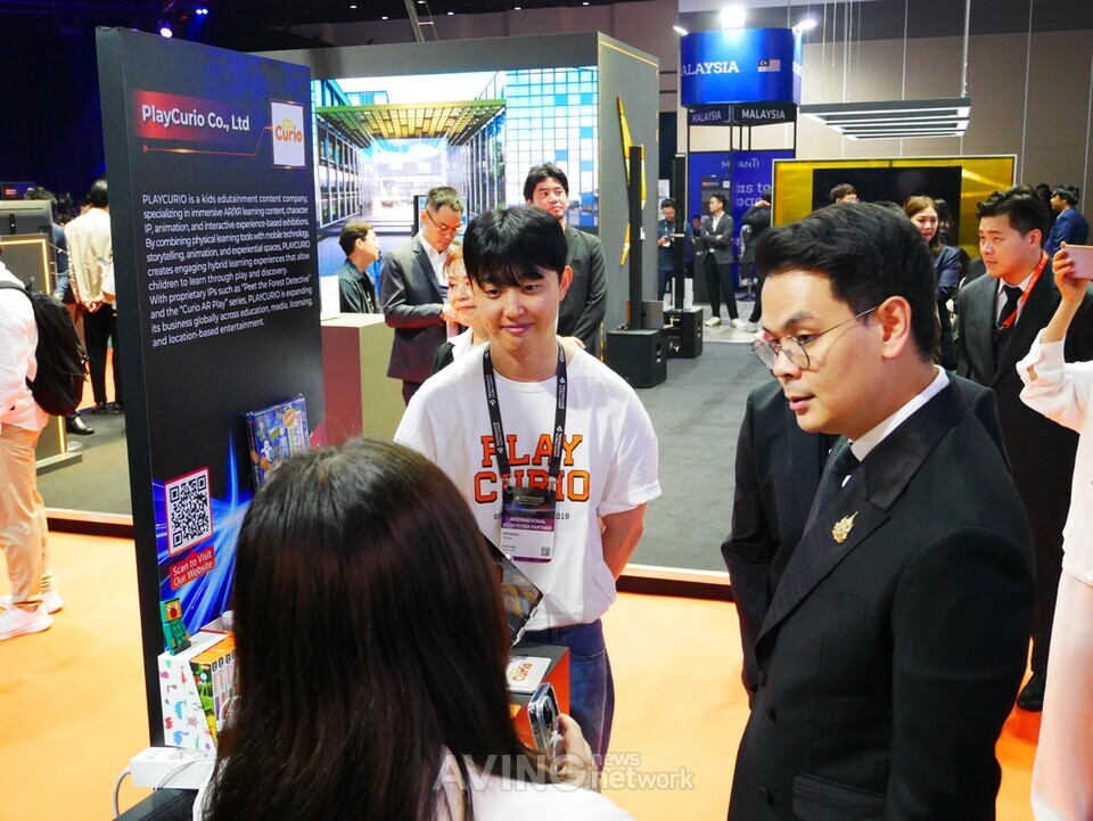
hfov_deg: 51.3
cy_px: 410
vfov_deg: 39.7
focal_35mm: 36
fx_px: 1137
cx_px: 546
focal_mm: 18
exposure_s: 1/80
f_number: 4.2
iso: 1600
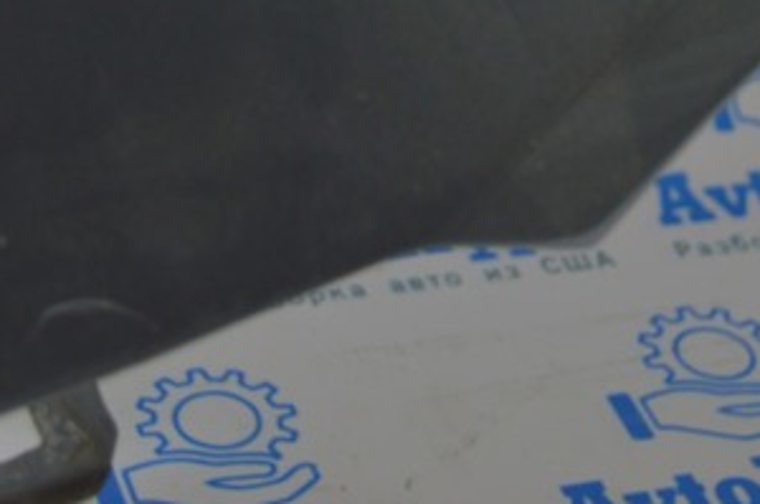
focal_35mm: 128
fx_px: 2698
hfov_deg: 16.0
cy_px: -11
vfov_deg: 10.6
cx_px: 418
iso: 400
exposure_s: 1/20
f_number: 5.6
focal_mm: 40
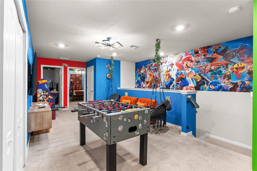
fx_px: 121
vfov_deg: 70.5
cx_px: 128
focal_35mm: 17
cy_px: 86
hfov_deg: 93.3
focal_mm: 17
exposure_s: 1/1.25
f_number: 8
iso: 400
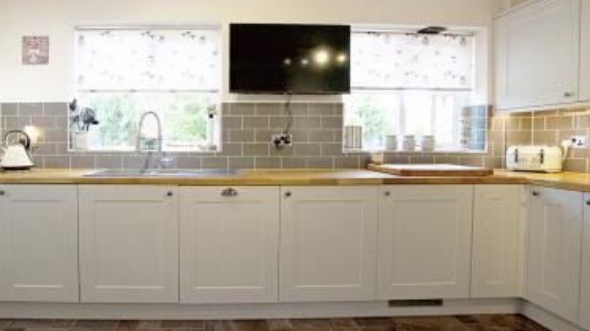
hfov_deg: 85.2
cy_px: 155
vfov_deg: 55.8
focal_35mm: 20
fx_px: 313
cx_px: 226
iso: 1250
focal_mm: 10
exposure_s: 1/160
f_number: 4
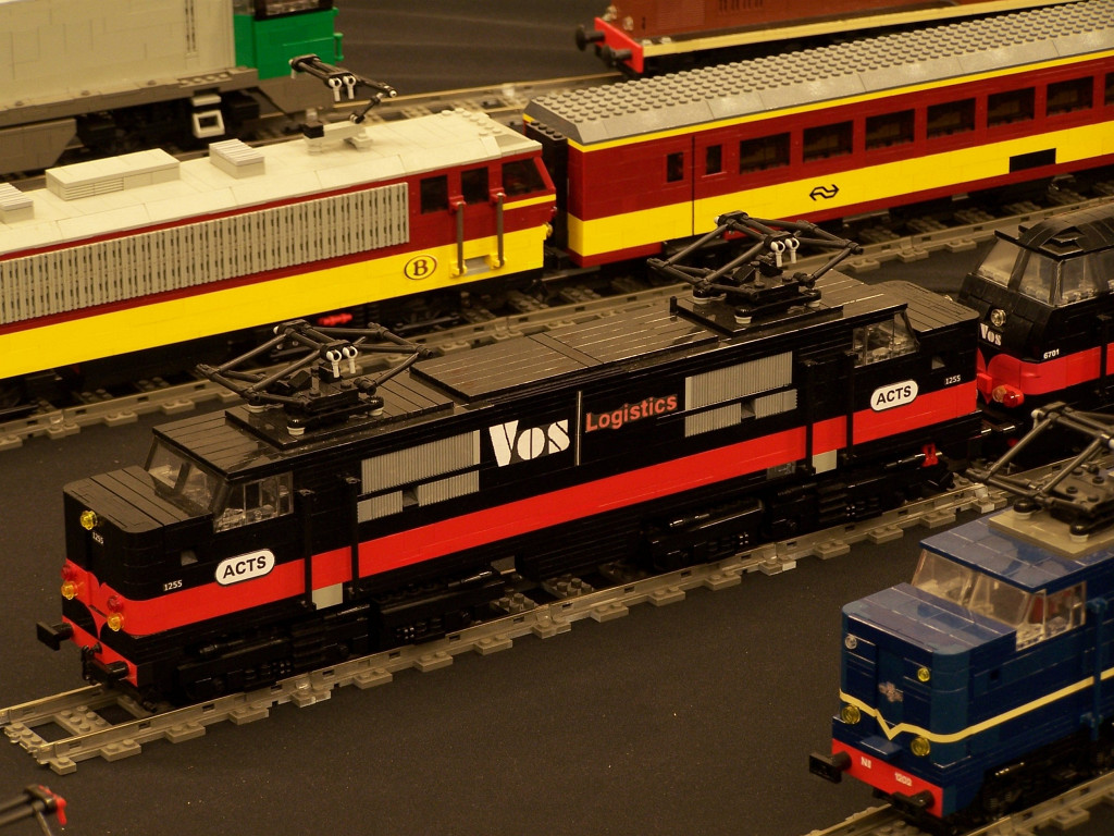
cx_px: 557
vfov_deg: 10.7
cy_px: 418
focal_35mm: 139
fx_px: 4473
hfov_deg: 14.2
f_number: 3.2
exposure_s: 1/2
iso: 80
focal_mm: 23.1
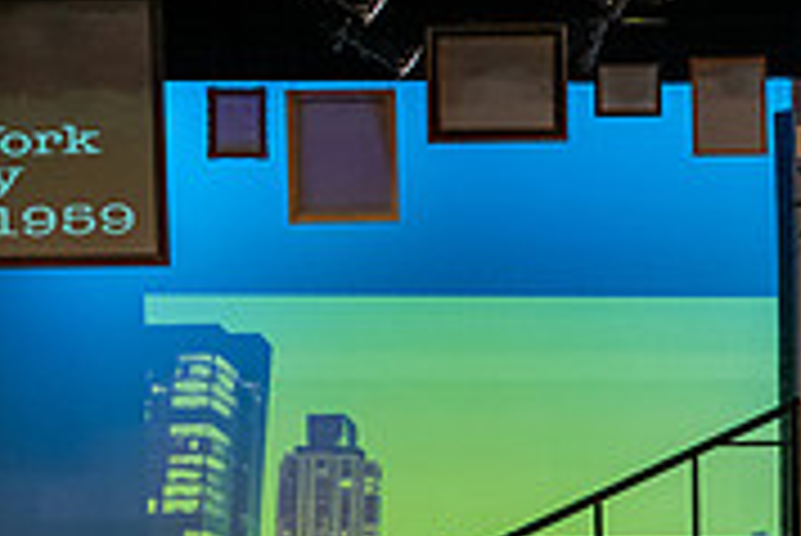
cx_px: 1012
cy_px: 736
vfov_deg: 6.0
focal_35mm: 228
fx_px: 5077
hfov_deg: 8.9
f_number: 3.5
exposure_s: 1/200
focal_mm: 70
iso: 2500
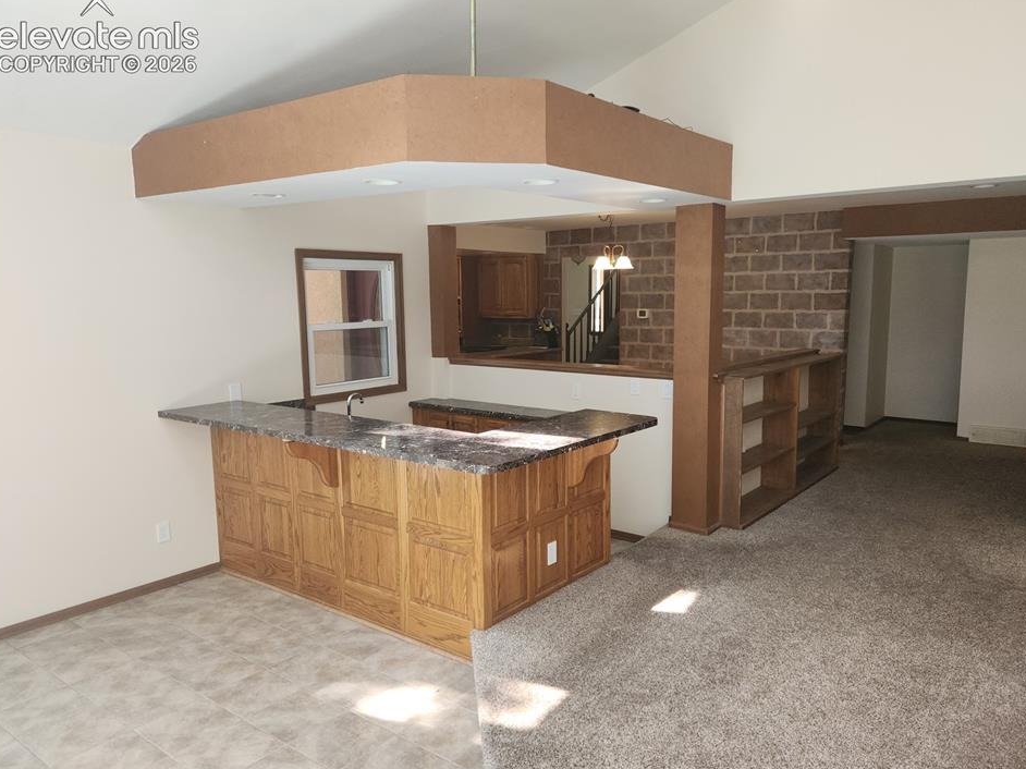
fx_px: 741
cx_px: 543
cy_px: 394
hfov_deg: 69.3
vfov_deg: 54.9
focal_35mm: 25
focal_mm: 5.4
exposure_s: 1/60
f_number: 1.8
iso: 64
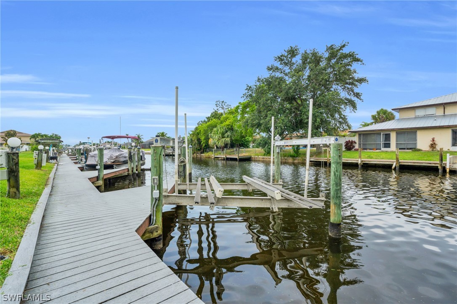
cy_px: 152
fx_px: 203
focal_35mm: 16
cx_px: 228
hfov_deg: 96.8
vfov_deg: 73.7
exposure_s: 1/100
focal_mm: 16
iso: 200
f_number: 9
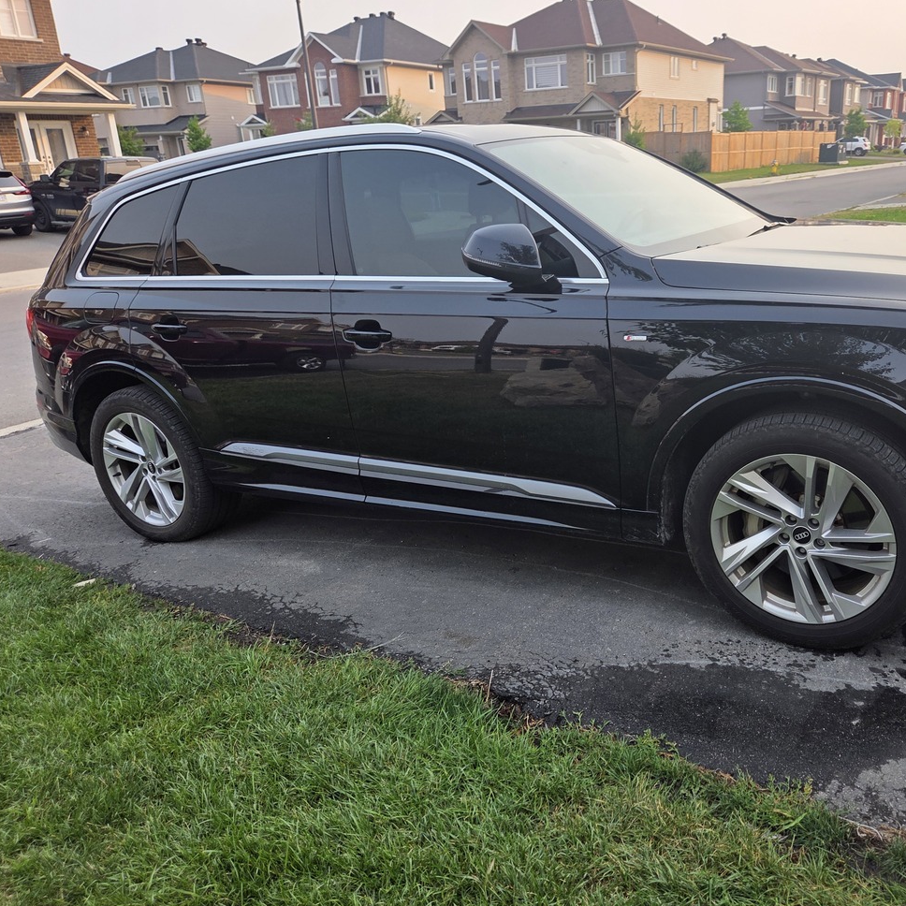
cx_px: 576
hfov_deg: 56.5
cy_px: 466
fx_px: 829
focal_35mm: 28
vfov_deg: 57.3
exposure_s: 1/1111
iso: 80
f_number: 1.8
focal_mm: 5.4
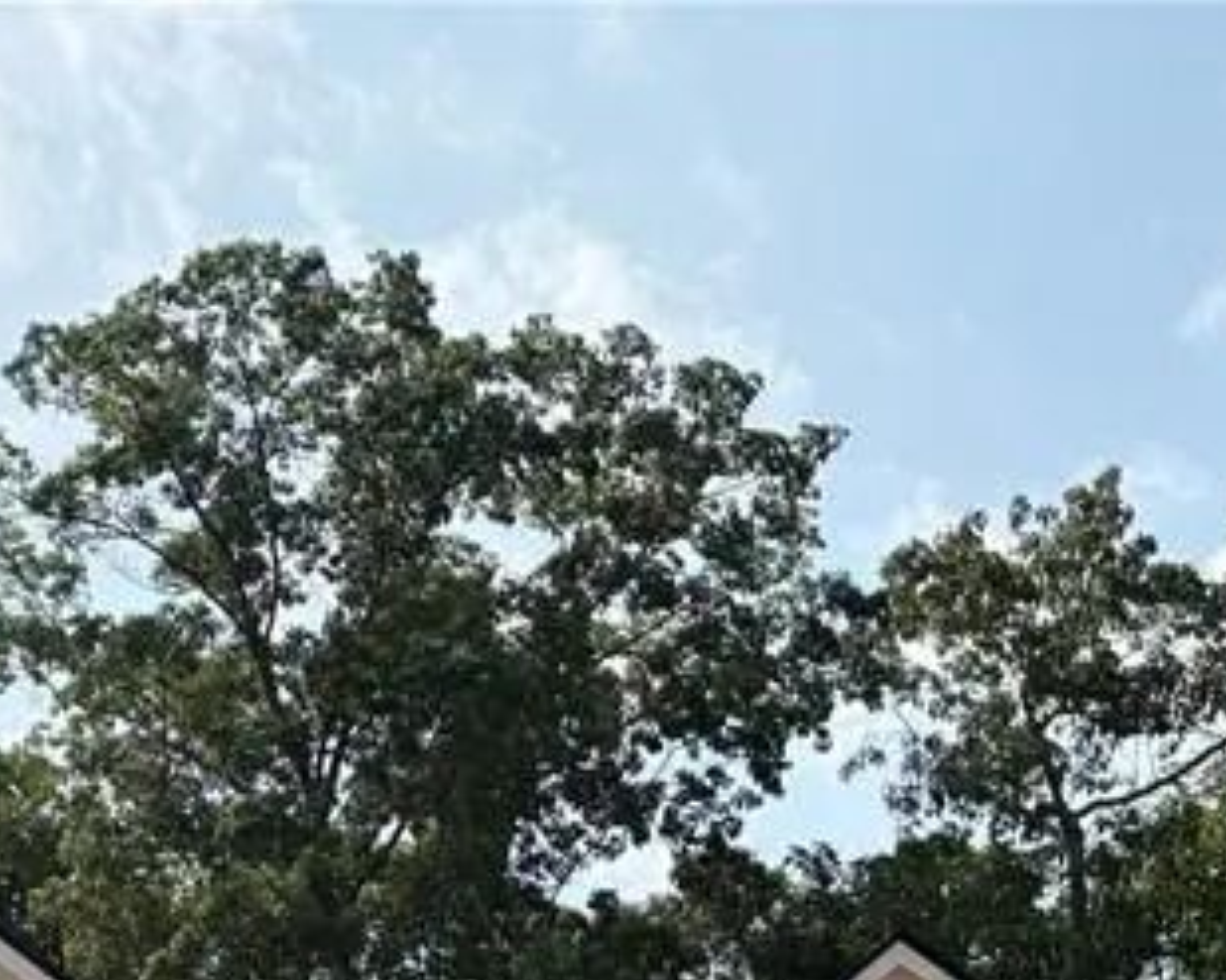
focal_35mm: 84
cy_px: 1520
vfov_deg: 16.5
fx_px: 3047
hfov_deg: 22.1
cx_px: 75
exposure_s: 1/6993
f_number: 1.6
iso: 80
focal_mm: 5.96
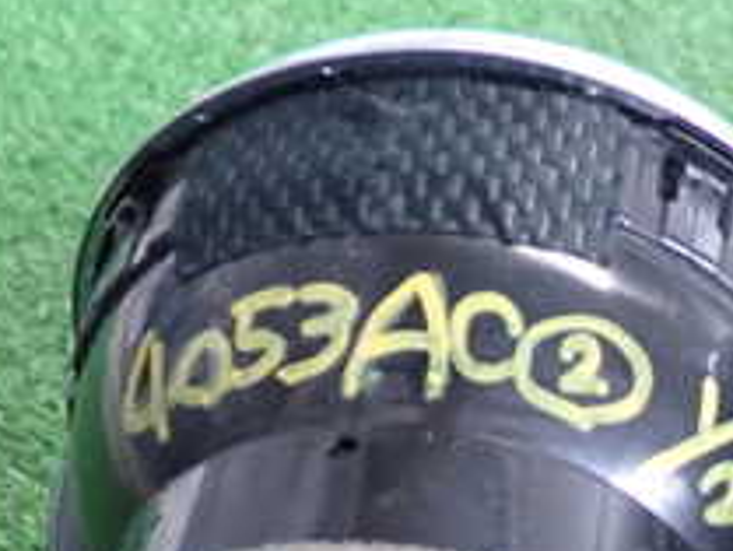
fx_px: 2309
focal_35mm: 109
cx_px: 891
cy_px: 547
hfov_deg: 17.2
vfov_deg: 13.4
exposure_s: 1/30
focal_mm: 6.83
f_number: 2.7
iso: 800
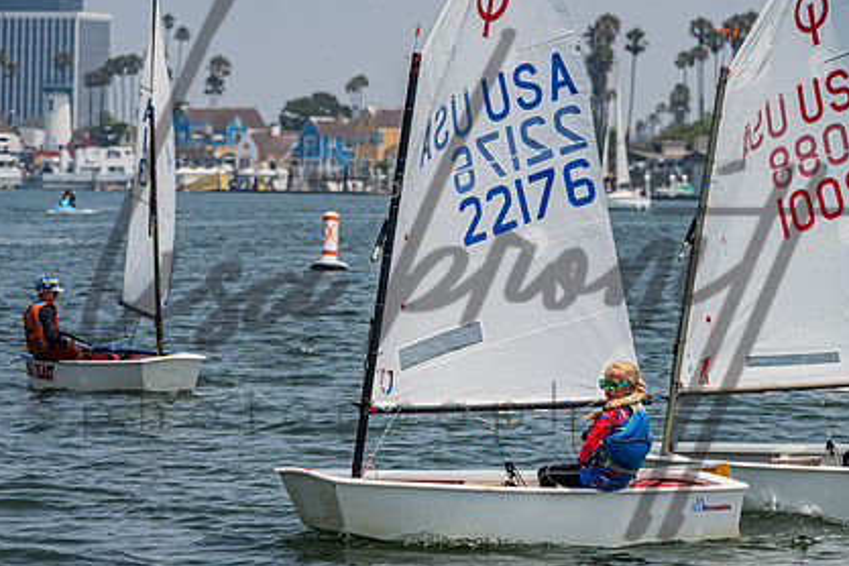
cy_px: 300
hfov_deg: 8.6
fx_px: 5612
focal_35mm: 238
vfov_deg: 5.8
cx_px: 529
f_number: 7.6
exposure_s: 1/1600
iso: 320
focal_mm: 155
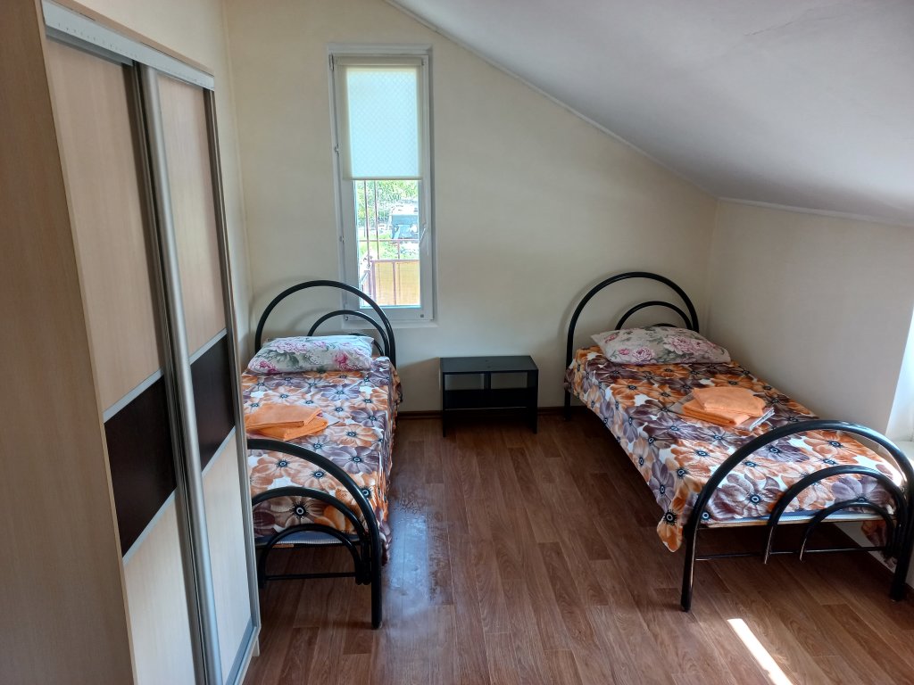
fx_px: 660
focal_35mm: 25
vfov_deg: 54.9
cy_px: 342
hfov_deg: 69.4
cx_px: 457
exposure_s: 1/49
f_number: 1.8
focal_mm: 4.6
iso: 125
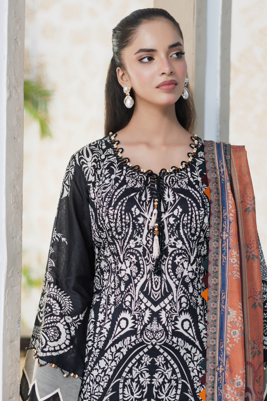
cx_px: 174
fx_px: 812
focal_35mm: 73
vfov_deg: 27.7
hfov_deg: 18.6
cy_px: 219
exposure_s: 1/160
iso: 400
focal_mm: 50
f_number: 1.8
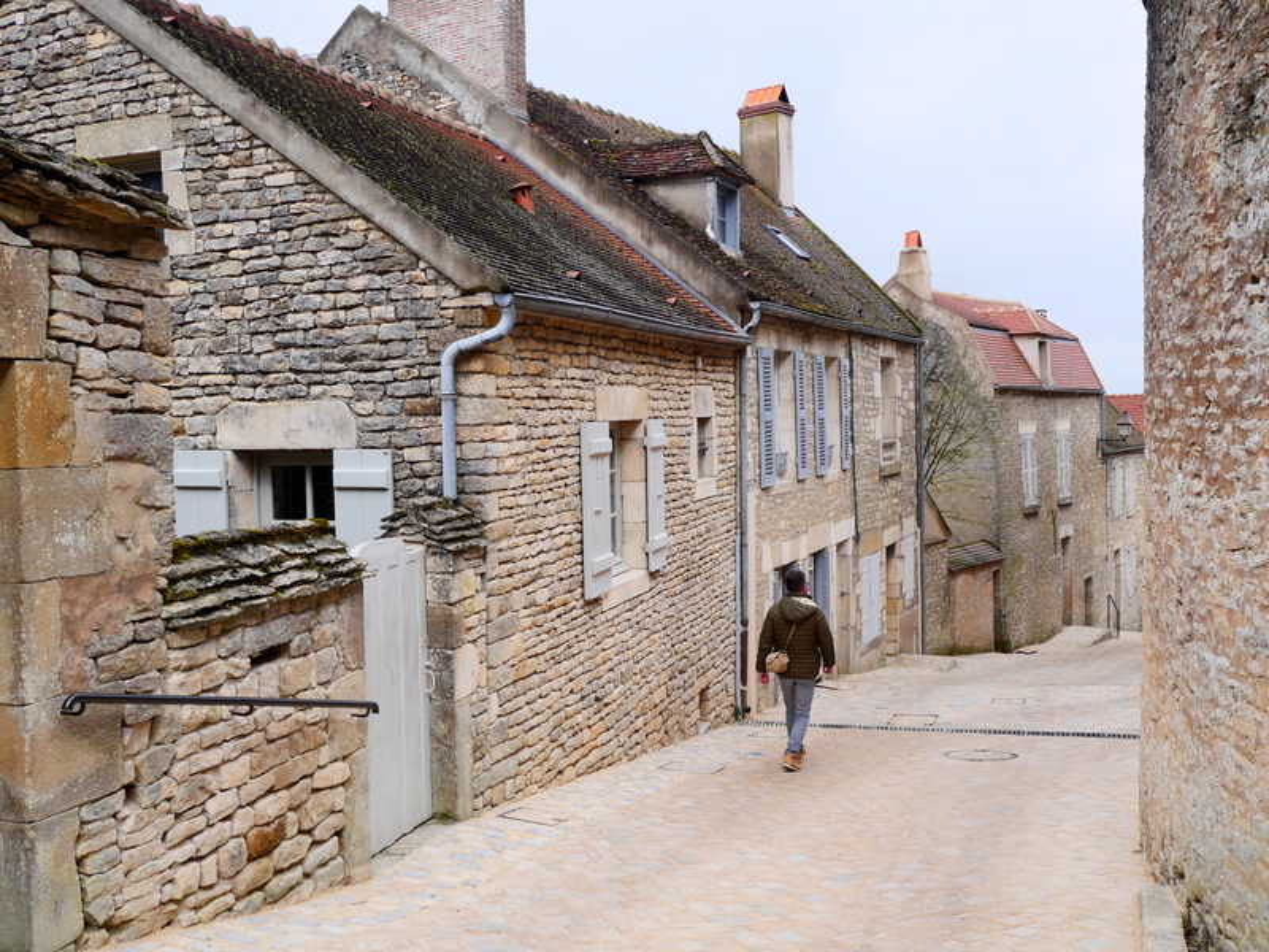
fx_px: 1246
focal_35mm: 34
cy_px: 476
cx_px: 634
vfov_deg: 41.8
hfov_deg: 54.0
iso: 200
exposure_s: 1/250
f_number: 6.3
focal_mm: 17
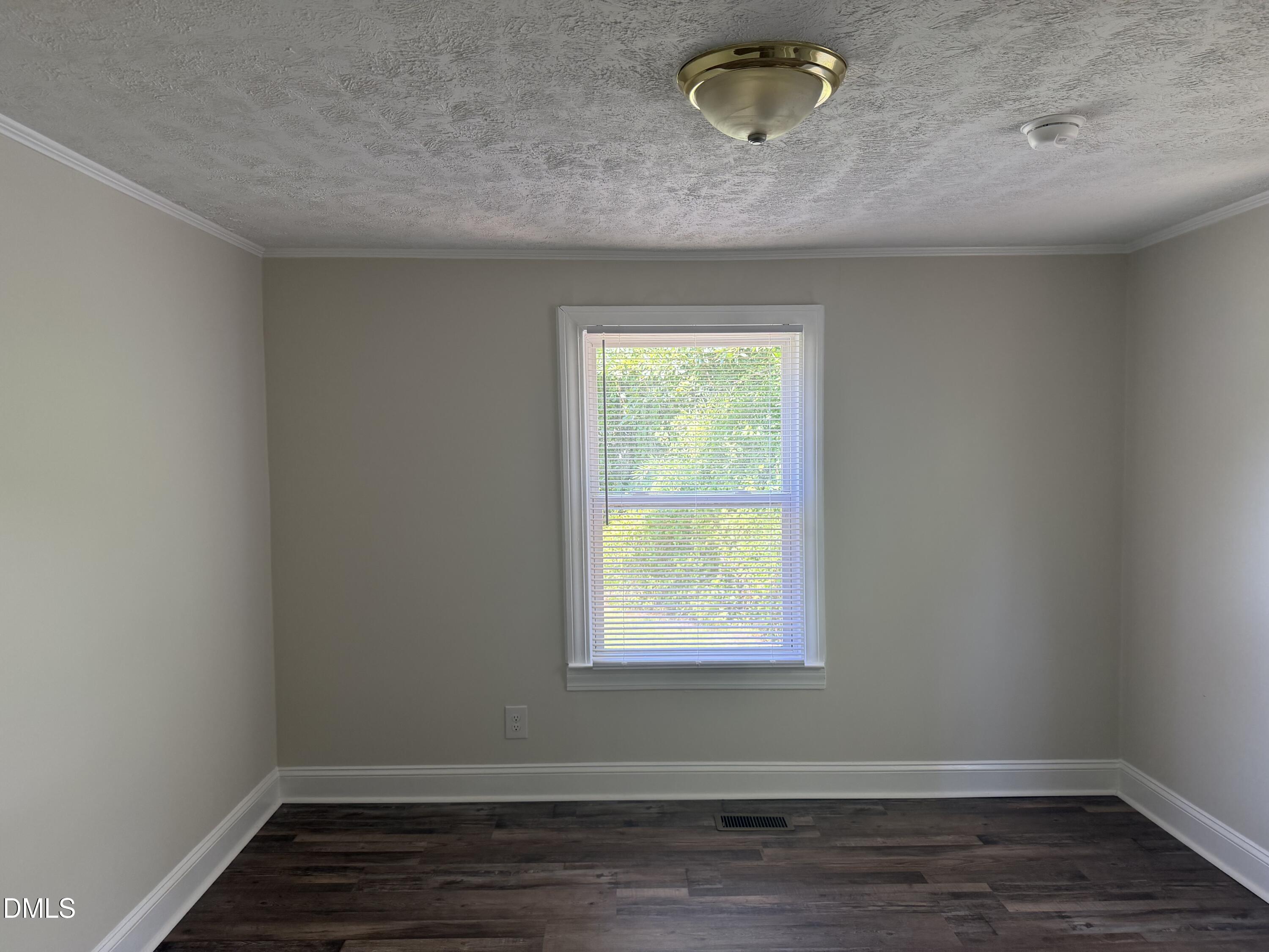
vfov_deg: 56.8
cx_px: 634
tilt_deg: -2.0
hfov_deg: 71.6
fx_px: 880
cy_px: 476
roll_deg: +1.4
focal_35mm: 24
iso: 160
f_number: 1.78
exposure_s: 1/121
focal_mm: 6.76
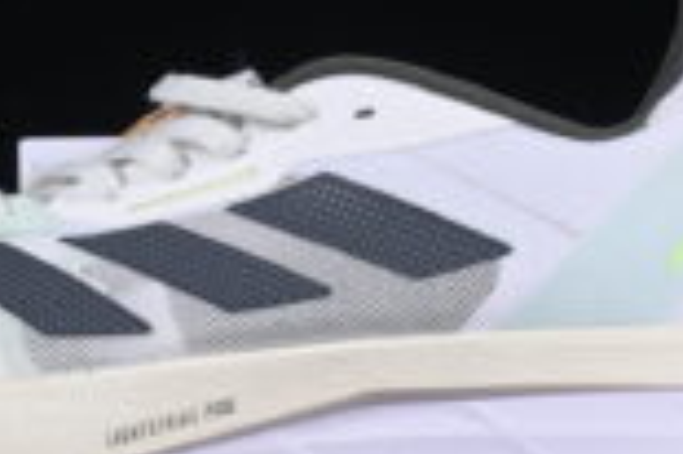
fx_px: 3942
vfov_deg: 6.6
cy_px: 152
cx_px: 238
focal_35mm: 208
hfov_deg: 9.9
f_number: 8
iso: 160
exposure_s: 1/80
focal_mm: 50
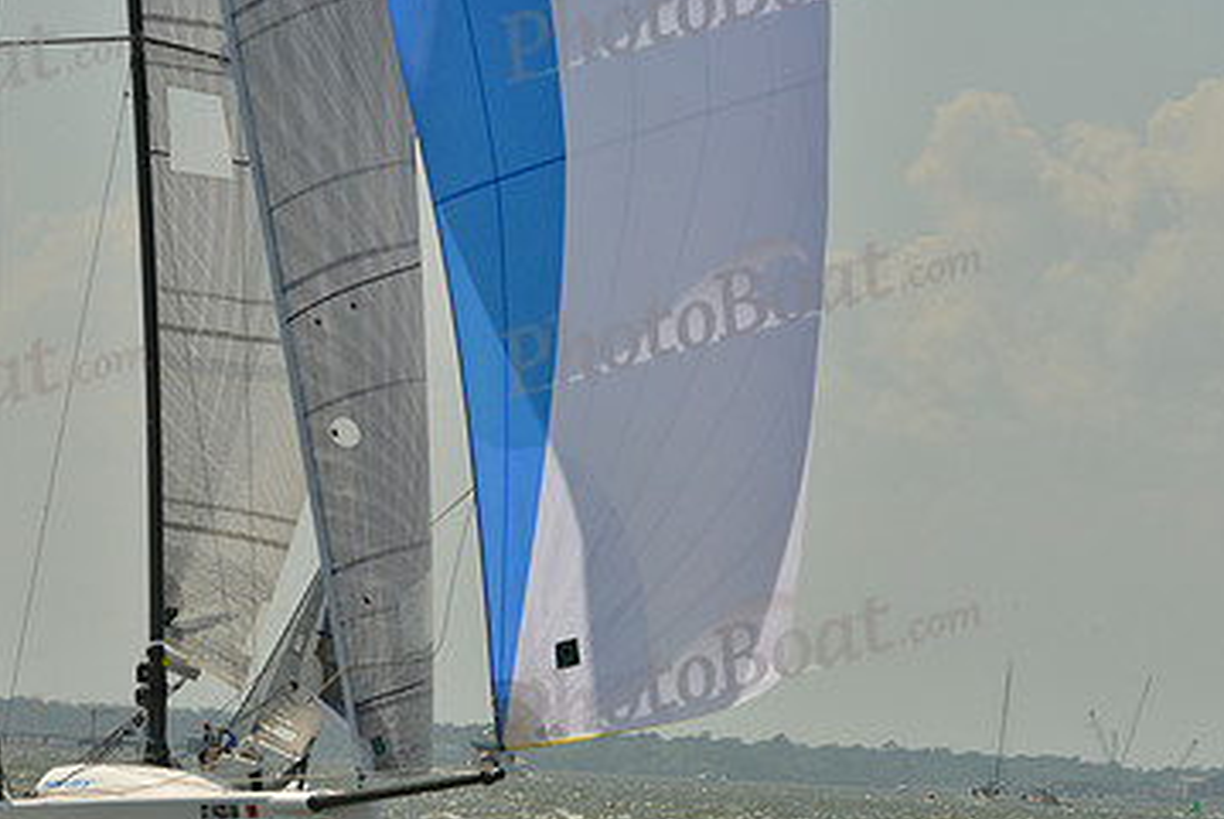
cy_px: 534
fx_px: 12079
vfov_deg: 3.9
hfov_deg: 5.8
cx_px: 327
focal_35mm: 355
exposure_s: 1/1600
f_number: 10
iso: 280
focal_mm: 220
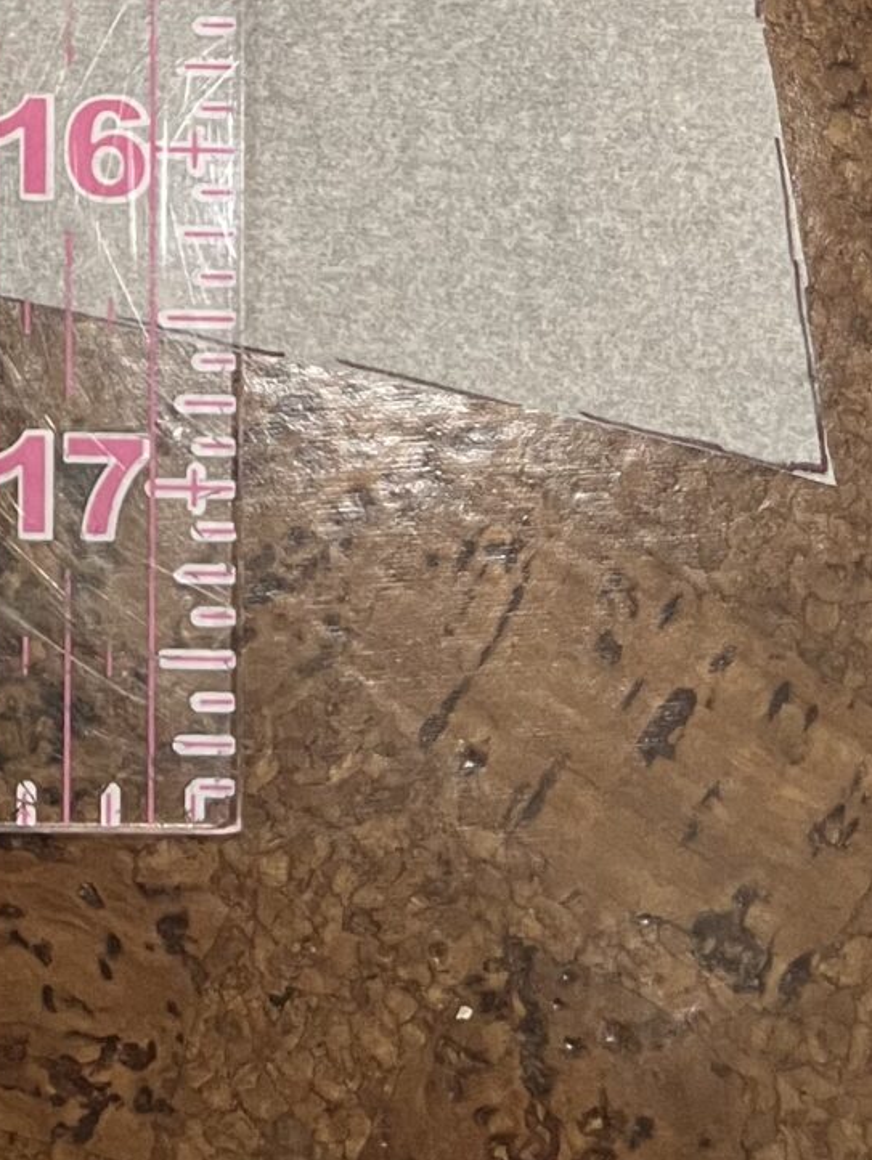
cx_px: -509
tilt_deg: -87.4
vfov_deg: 20.2
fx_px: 3087
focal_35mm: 92
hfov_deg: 14.7
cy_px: -170
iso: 125
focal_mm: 5.1
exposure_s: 1/62
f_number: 1.6
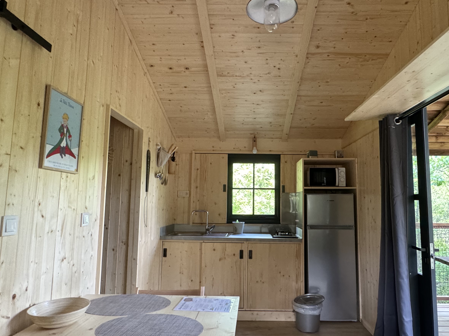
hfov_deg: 71.4
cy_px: 169
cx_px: 250
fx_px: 311
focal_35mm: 24
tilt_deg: +6.4
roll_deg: -0.8
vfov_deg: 56.8
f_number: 2.2
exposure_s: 1/60
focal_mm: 2.22
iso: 640
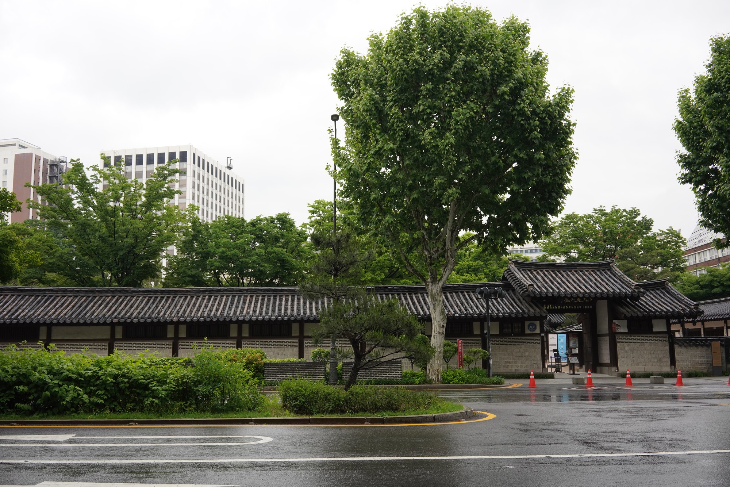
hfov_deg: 54.4
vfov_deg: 37.9
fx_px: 710
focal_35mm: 35
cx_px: 365
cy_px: 244
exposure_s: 1/100
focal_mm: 35
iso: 800
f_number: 11
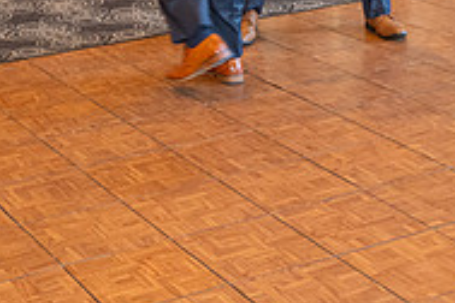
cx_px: 157
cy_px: -175
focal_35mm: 103
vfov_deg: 12.5
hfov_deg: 19.8
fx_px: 1302
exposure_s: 1/200
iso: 800
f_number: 2.8
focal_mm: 24
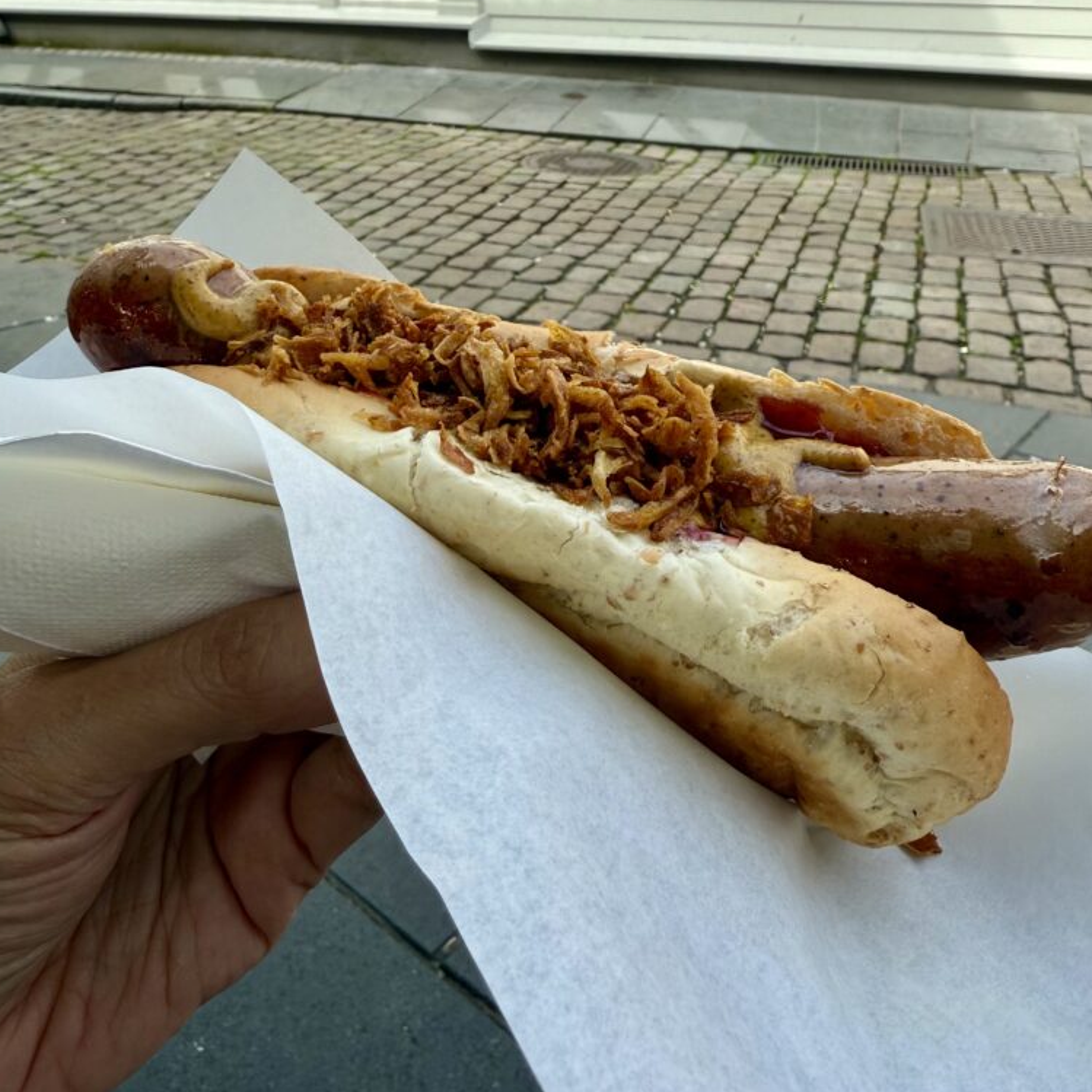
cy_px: 467
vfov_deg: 55.4
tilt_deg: -22.7
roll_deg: +0.2
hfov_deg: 55.6
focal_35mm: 29
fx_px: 1035
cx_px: 537
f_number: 2.2
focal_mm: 2.22
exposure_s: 1/745
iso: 40
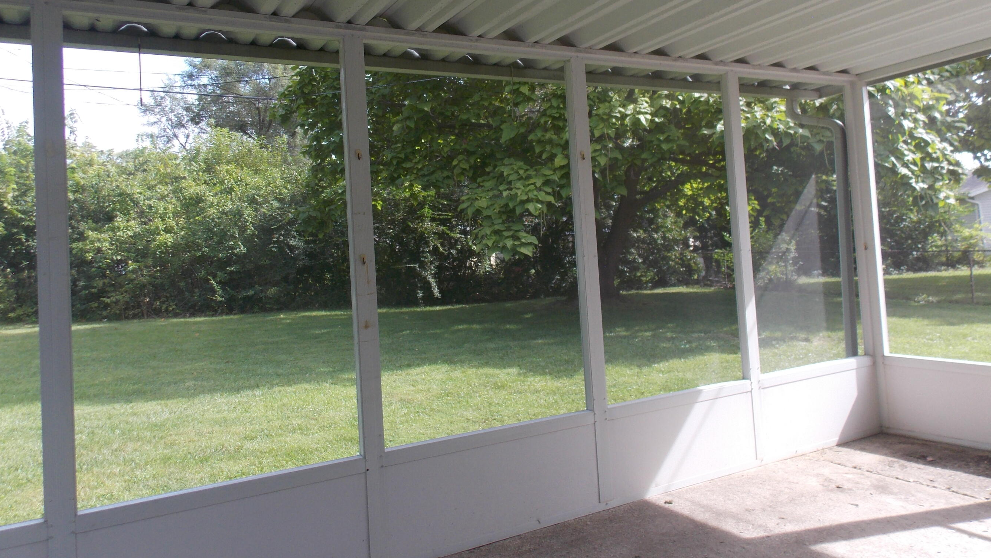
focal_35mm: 28
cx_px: 478
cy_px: 221
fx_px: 736
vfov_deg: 41.3
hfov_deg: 67.9
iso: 80
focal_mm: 4
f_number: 3.1
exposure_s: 1/160
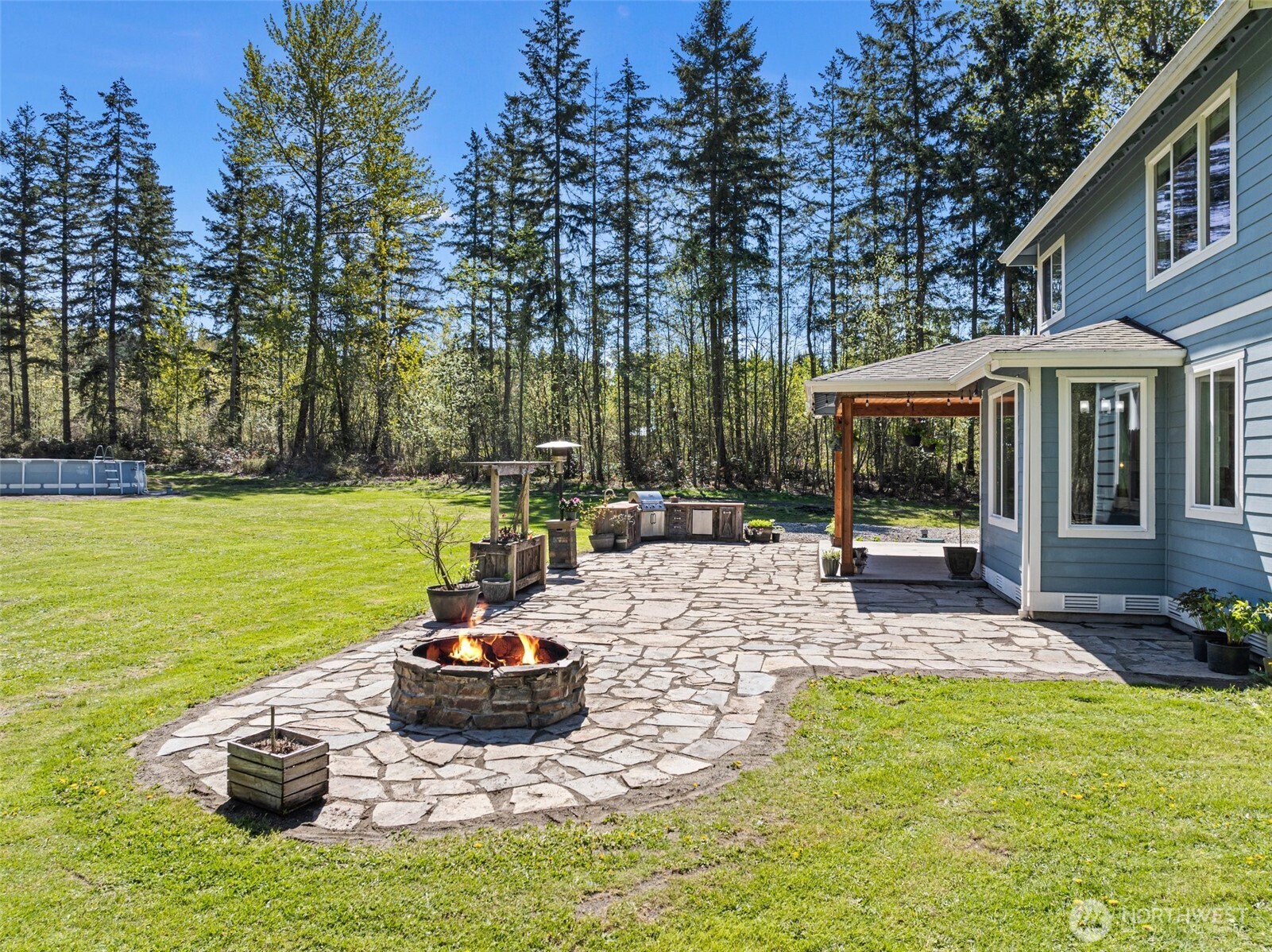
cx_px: 636
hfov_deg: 71.6
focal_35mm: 24
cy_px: 476
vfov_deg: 56.7
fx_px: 881
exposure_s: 1/50
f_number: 2.8
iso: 110
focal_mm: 12.29
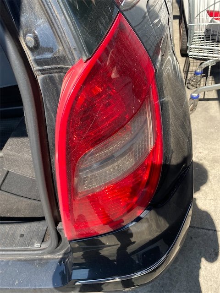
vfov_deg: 67.3
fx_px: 220
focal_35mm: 26
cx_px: 110
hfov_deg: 53.1
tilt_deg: -45.6
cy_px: 146
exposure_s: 1/449
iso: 32
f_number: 1.8
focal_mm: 4.25
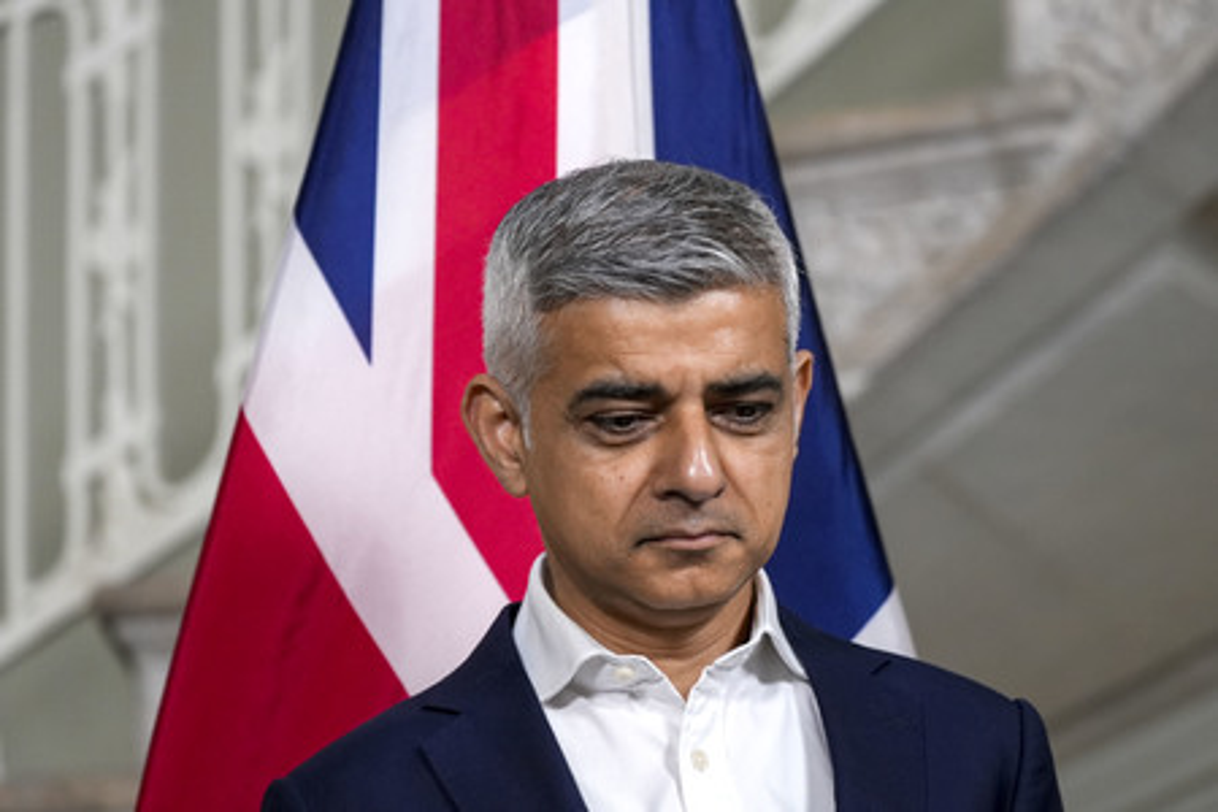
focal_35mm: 190
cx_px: 609
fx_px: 6428
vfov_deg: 7.2
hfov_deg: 10.8
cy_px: 406
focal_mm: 190
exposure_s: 1/400
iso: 3200
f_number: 5.6
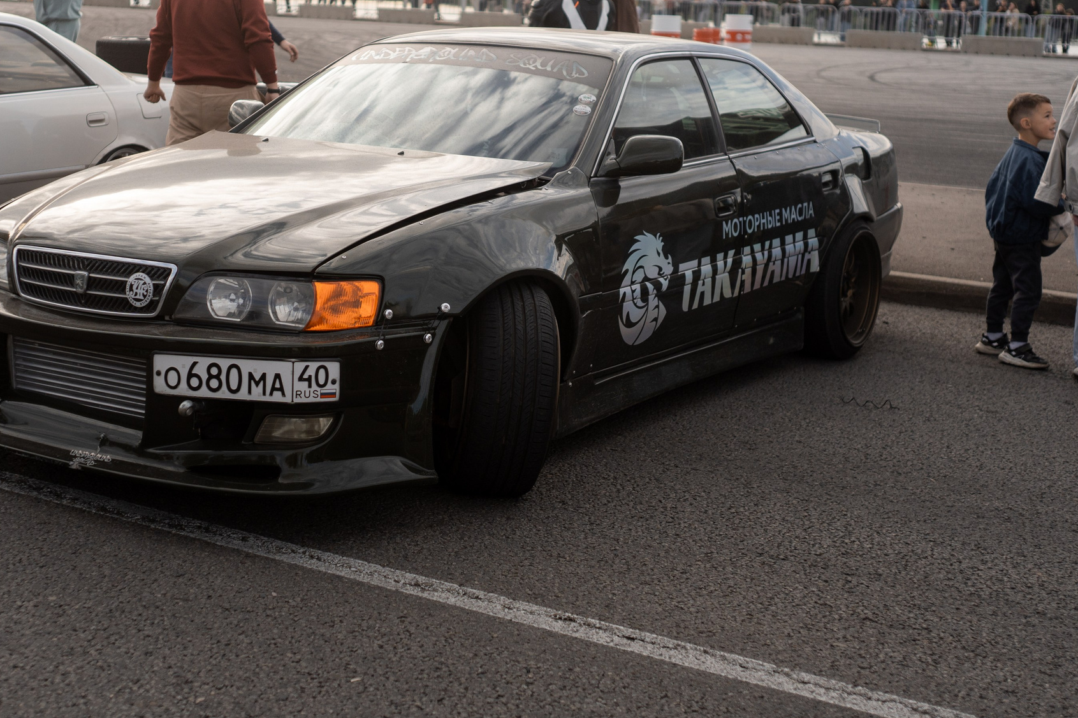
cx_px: 460
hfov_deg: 37.4
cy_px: 246
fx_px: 1587
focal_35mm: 53
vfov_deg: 25.4
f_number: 2.2
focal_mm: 35
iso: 100
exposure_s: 1/2500
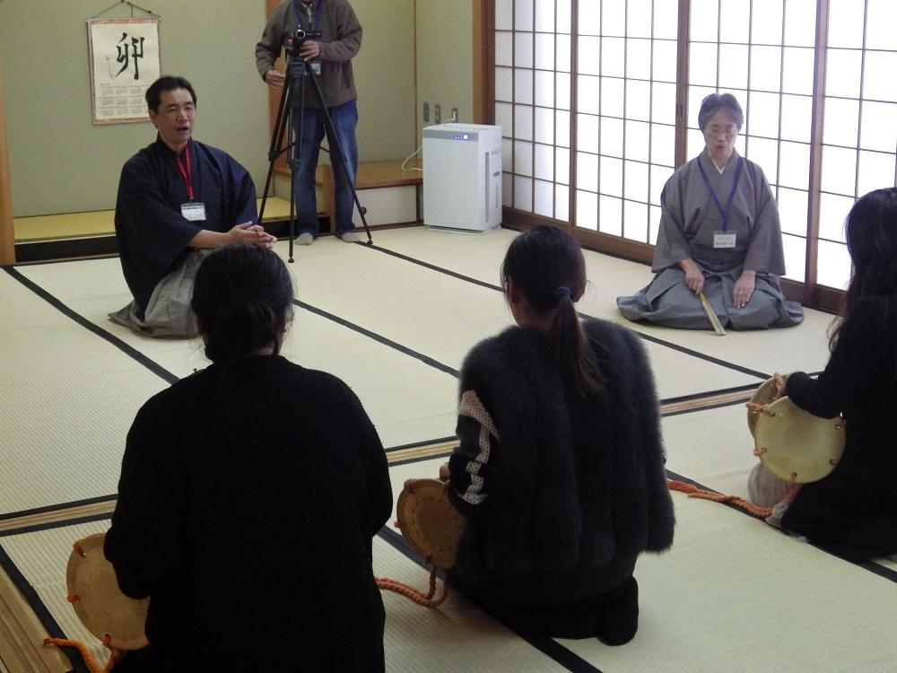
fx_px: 1529
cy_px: 336
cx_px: 448
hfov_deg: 32.7
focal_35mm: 59
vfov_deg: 24.8
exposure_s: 1/50
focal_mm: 10.7
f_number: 4
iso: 800
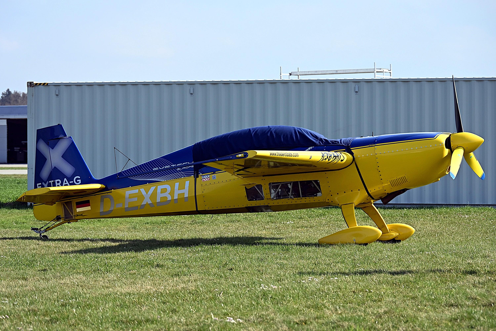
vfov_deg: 9.8
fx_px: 1928
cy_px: 166
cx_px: 248
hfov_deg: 14.7
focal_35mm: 140
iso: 400
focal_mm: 140
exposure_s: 1/800
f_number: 7.1
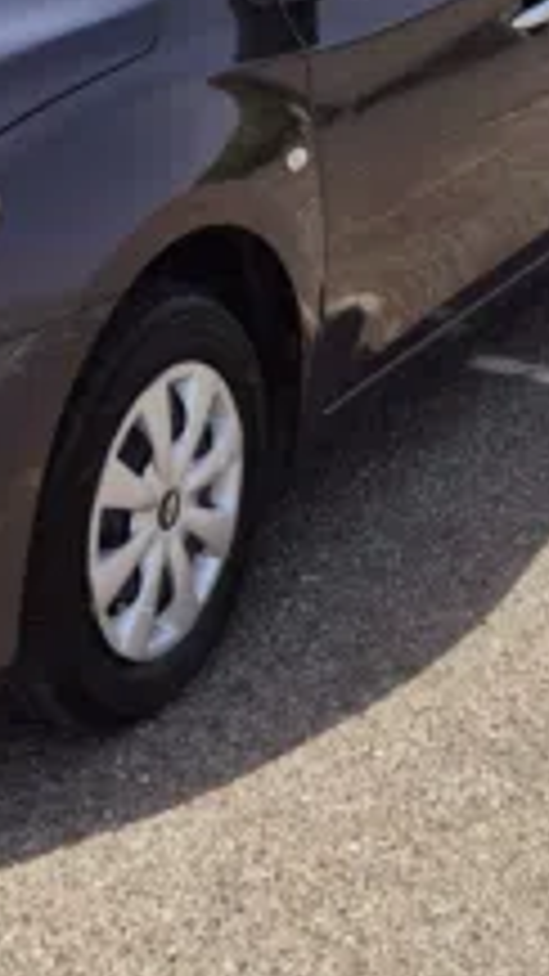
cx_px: 171
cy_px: 54
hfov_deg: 16.3
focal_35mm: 74
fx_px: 1916
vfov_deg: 27.3
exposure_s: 1/1952
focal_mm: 5.4
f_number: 1.8
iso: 25
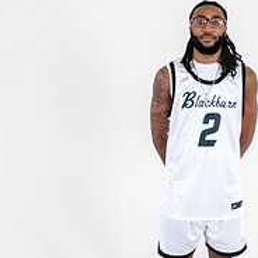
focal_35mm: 50
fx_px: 422
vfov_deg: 34.0
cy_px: 143
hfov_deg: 33.6
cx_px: 179
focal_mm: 24
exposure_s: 1/125
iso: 6400
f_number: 9
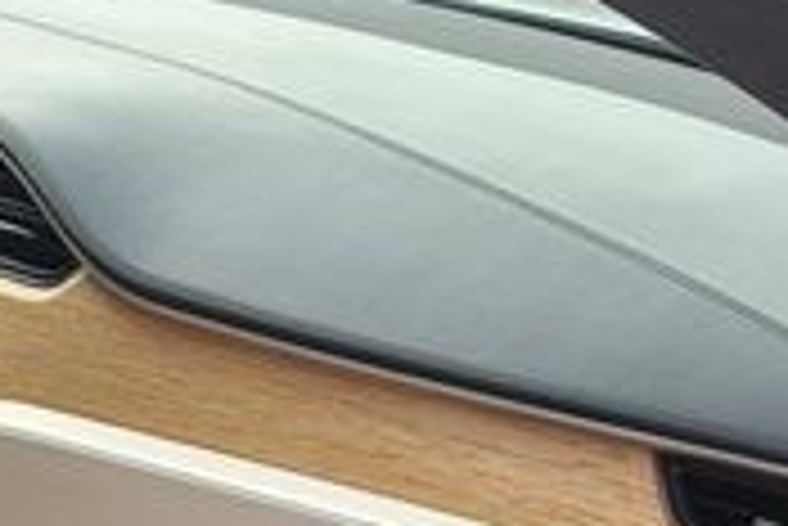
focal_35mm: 99
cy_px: 764
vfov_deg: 13.2
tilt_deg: -28.3
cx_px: 45
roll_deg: +1.2
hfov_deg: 20.1
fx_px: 2169
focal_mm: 5.96
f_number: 1.6
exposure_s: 1/194
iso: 50
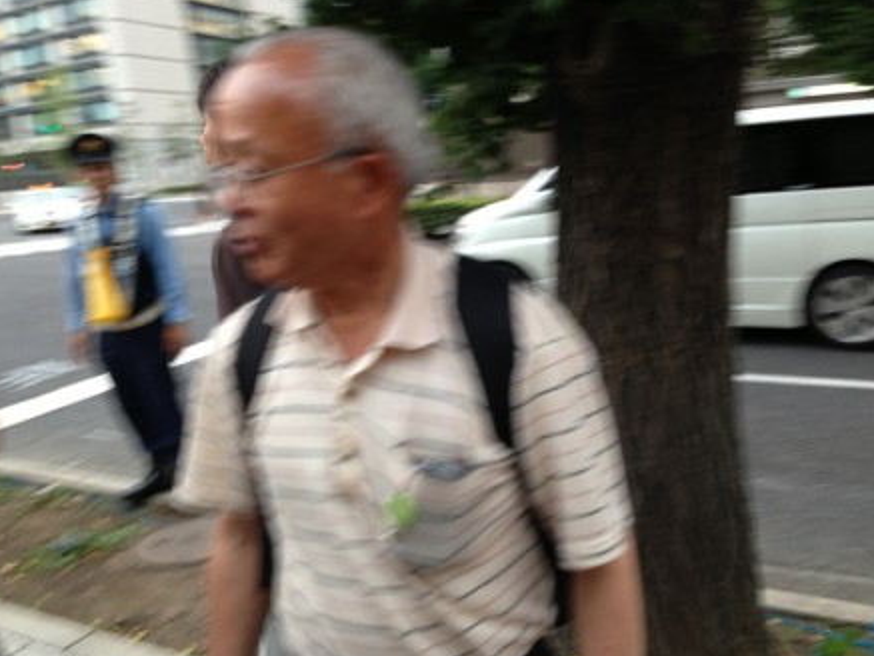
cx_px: 432
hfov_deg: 53.9
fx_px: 859
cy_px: 328
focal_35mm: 34
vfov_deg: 41.8
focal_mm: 4.13
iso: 125
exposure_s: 1/20
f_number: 2.4
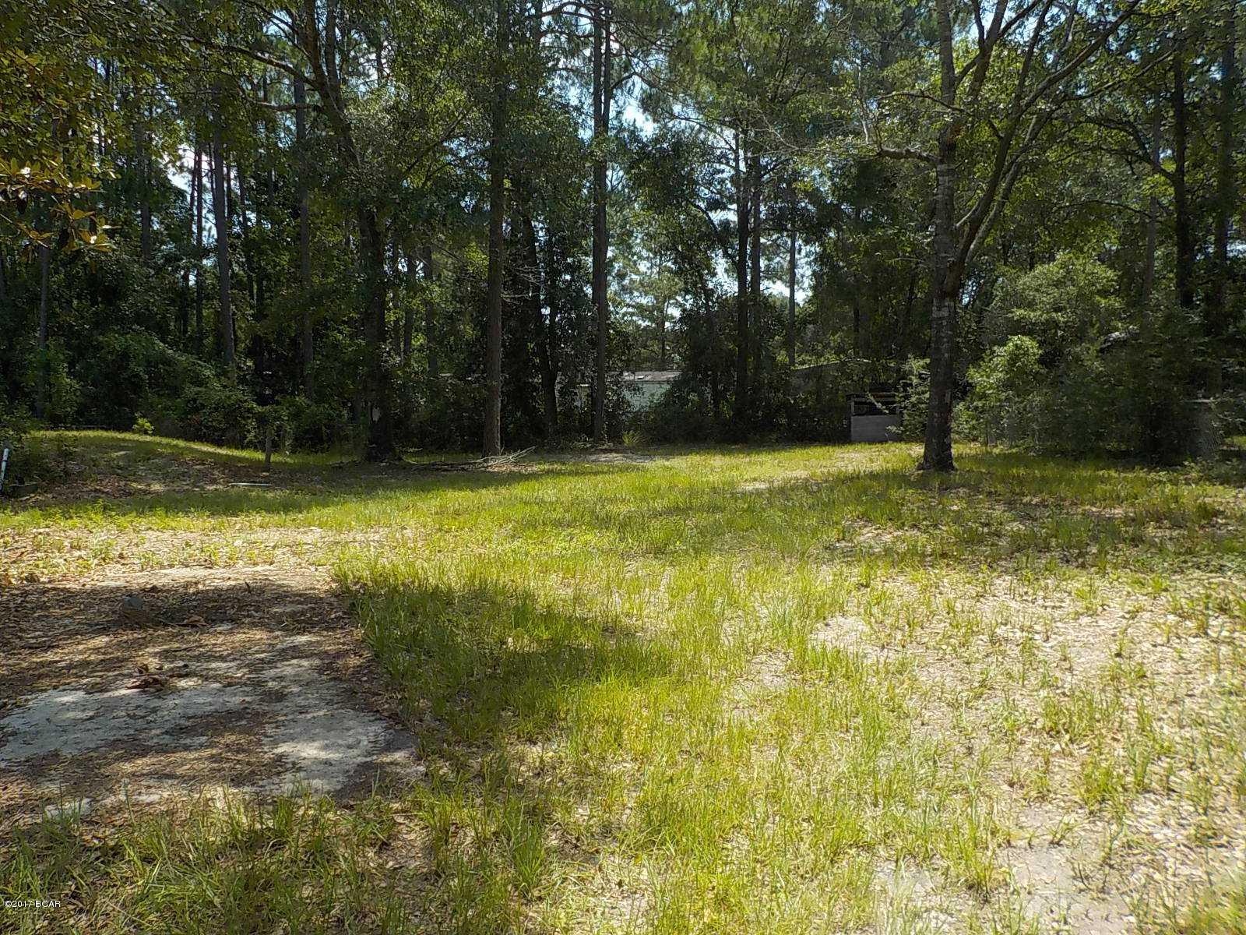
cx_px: 623
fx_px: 1080
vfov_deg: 46.8
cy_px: 468
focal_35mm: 30
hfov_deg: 60.0
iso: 125
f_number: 3.3
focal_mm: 4.1
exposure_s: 1/640
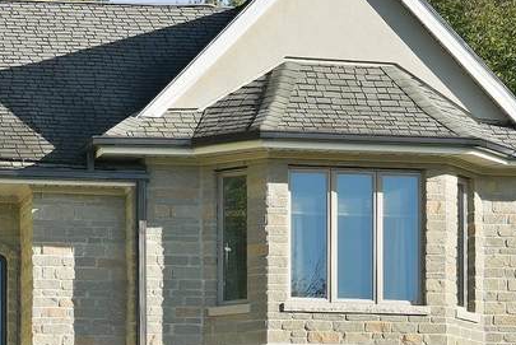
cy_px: 315
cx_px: 33
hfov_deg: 9.3
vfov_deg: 6.2
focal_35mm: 221
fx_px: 3171
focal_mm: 70
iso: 100
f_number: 4
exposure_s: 1/800
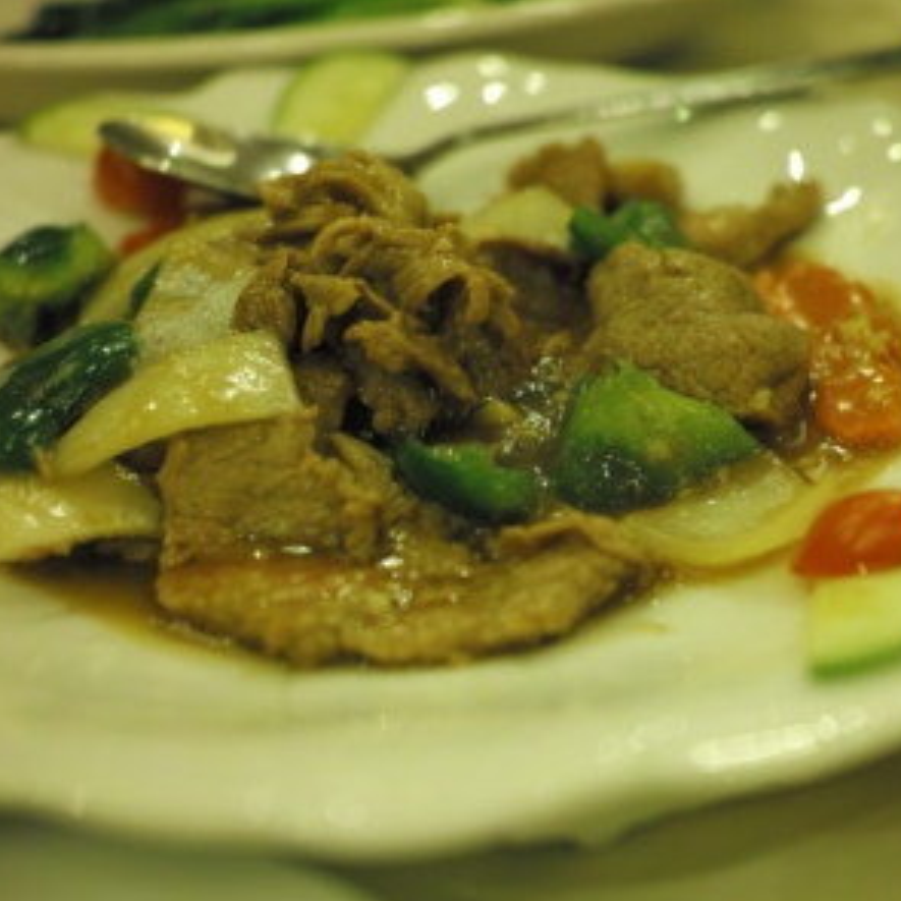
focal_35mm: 58
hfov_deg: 29.4
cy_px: 454
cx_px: 599
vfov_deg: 29.6
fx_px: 1708
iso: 200
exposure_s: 1/10
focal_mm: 30
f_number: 2.8
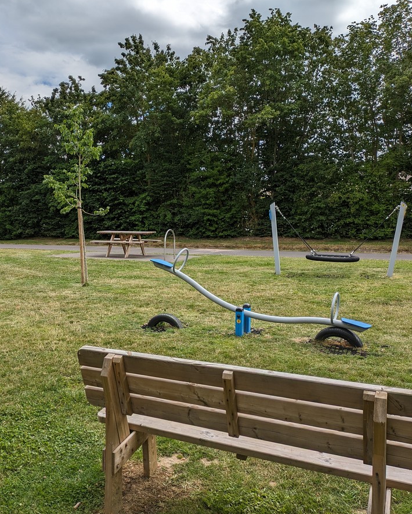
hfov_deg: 44.0
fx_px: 503
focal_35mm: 33
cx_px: 139
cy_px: 257
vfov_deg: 54.2
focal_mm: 5.43
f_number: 1.89
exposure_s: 1/3559
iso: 52
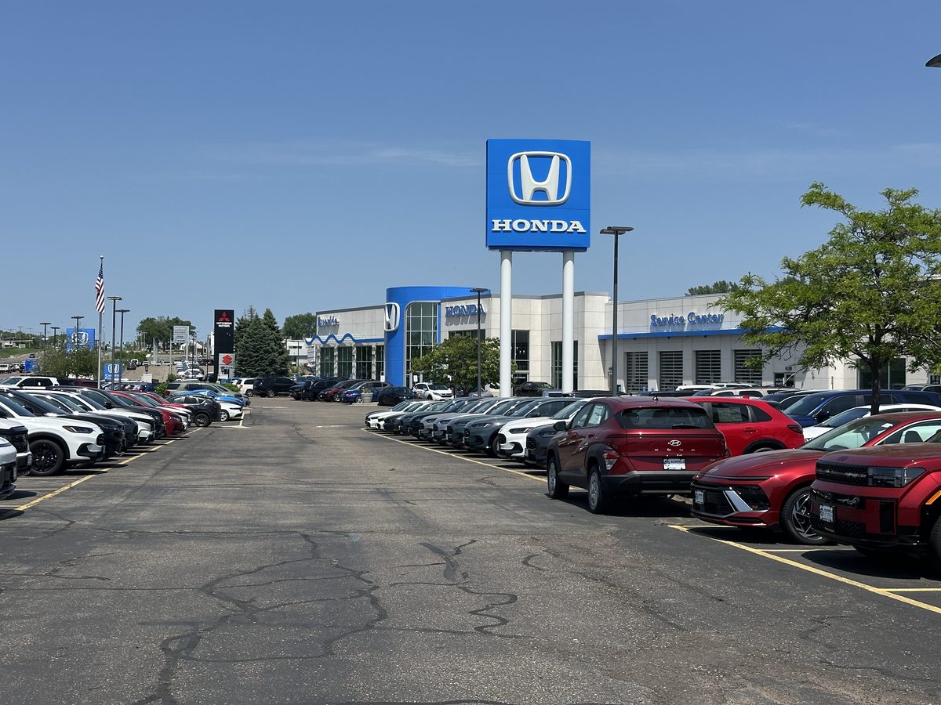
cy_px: 352
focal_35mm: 48
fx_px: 1305
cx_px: 470
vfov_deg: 30.3
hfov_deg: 39.7
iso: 64
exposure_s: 1/5263
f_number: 1.78
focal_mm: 6.86
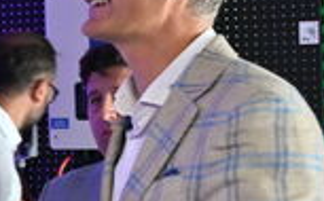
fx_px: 1648
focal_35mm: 187
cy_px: 92
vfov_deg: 7.0
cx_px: -498
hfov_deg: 9.7
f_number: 4
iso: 1000
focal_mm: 35
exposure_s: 1/40
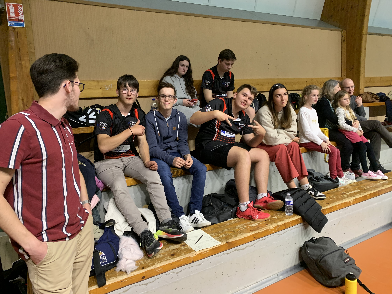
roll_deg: +3.3
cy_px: 147
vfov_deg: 53.1
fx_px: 294
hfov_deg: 67.3
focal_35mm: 26
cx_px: 196
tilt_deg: -8.1
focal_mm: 4.25
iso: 320
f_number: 1.8
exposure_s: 1/50
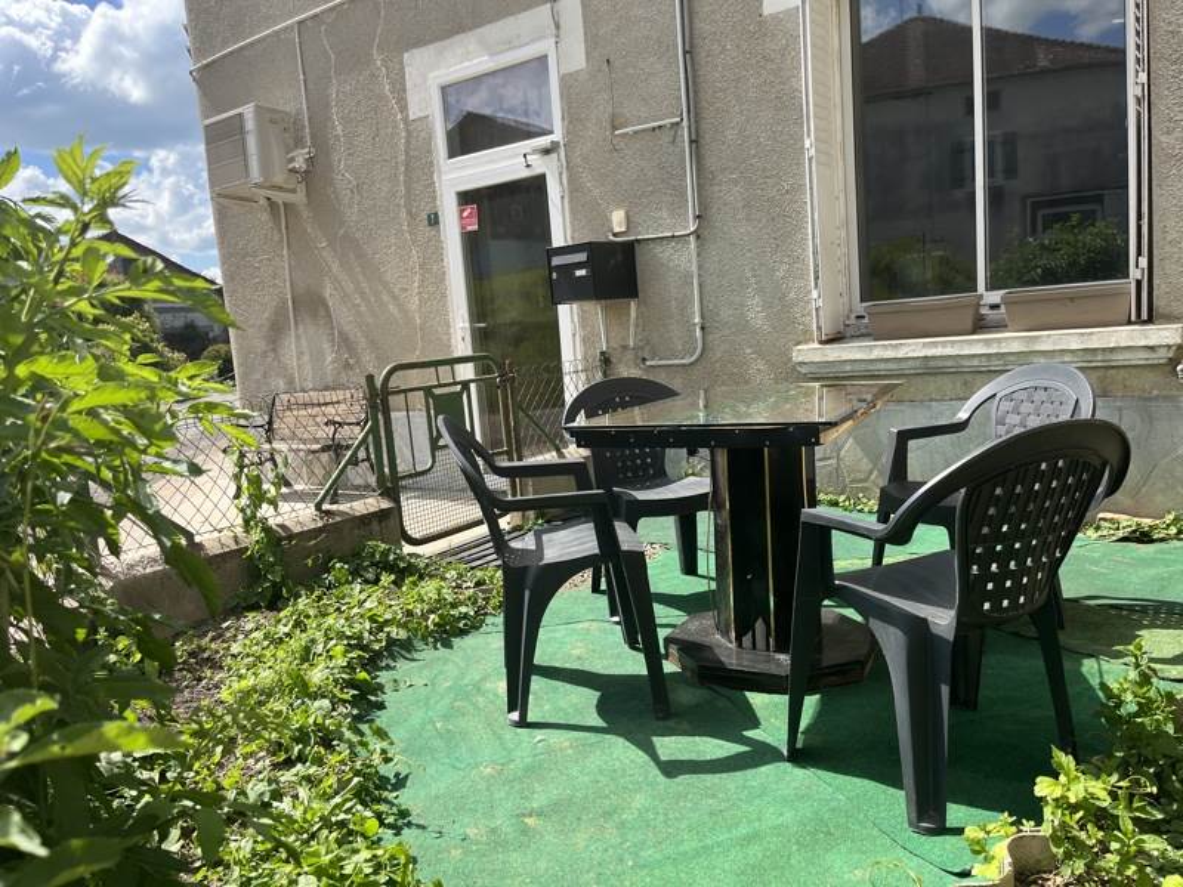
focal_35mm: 26
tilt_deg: -8.1
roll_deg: +4.8
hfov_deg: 67.3
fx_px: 889
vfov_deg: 53.1
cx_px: 592
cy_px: 444
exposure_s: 1/2222
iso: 50
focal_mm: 5.1
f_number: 1.6
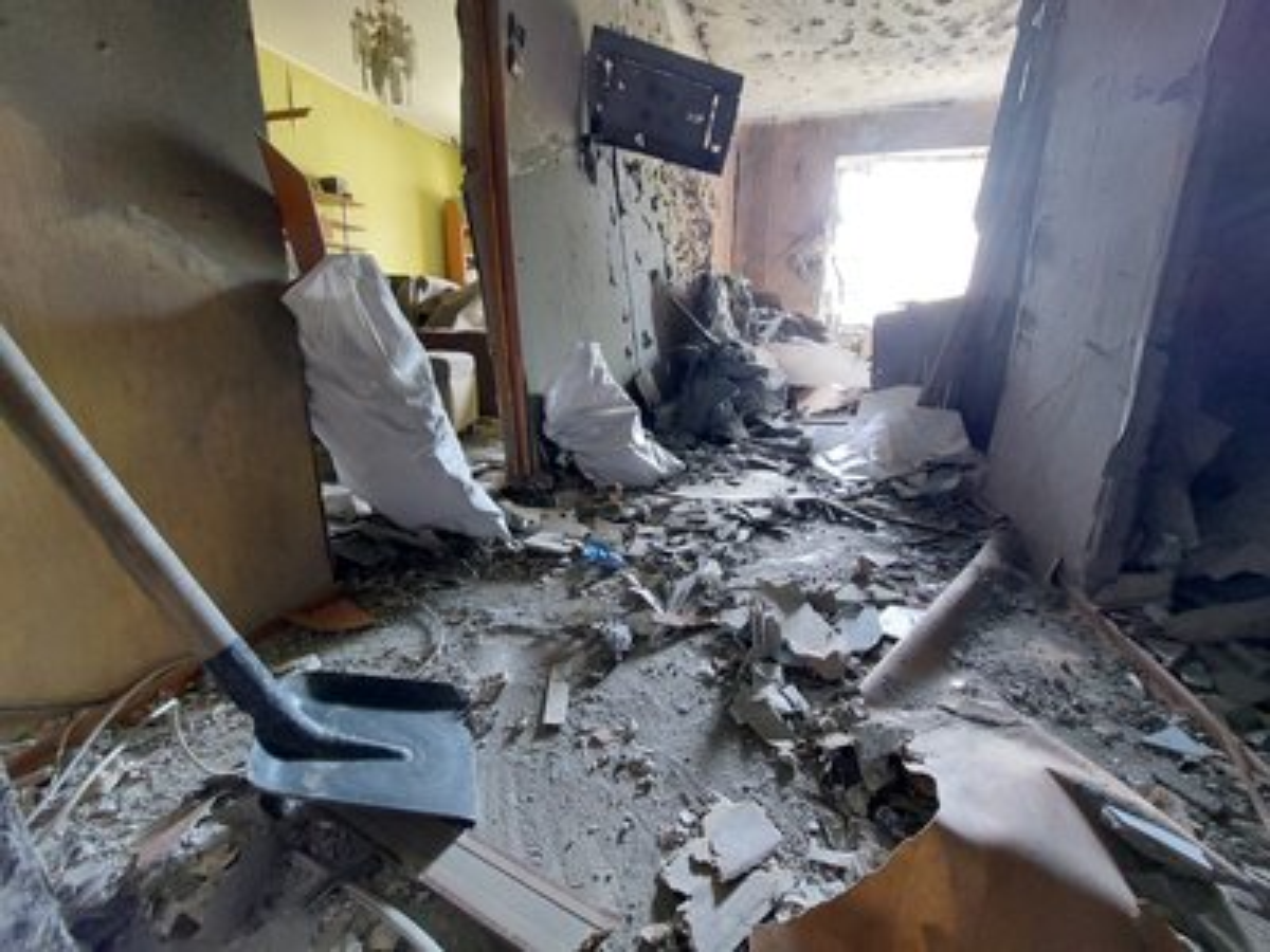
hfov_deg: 106.2
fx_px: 477
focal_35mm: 13
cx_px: 635
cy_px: 476
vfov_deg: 89.9
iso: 250
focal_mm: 1.74
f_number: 2.2
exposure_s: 1/33
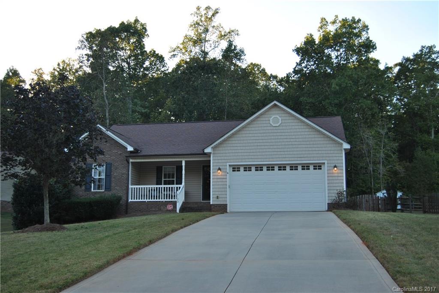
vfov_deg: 34.3
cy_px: 146
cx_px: 220
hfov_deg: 49.5
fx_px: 476
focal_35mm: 39
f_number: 4
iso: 100
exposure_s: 1/200
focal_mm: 26
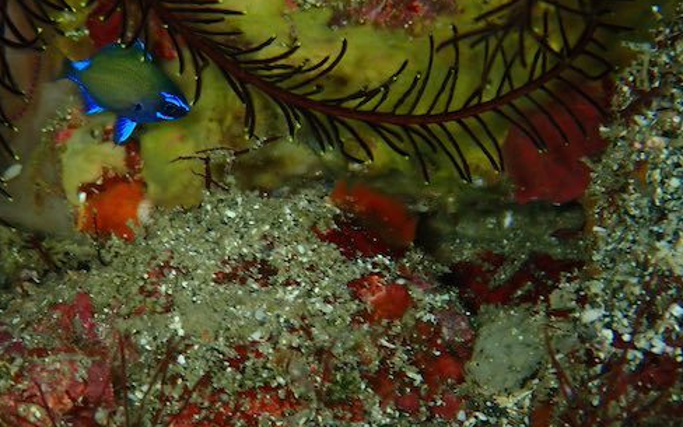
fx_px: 2829
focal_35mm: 152
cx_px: 232
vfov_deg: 8.6
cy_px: 236
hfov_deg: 13.7
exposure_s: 1/200
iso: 250
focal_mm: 18
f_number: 6.3
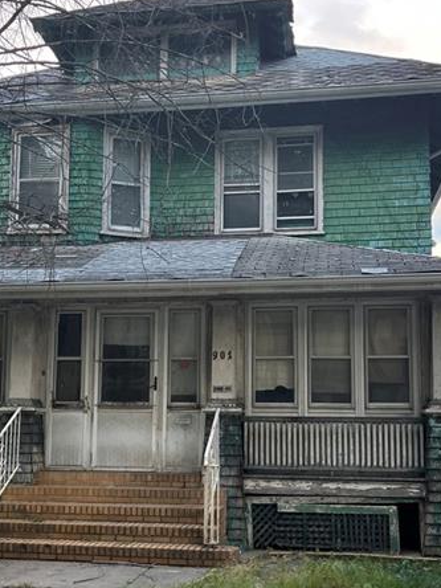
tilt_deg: +7.5
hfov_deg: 32.2
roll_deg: -1.1
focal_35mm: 45
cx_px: 203
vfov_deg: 42.0
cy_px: 334
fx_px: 764
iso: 64
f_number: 1.6
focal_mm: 5.1
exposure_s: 1/129
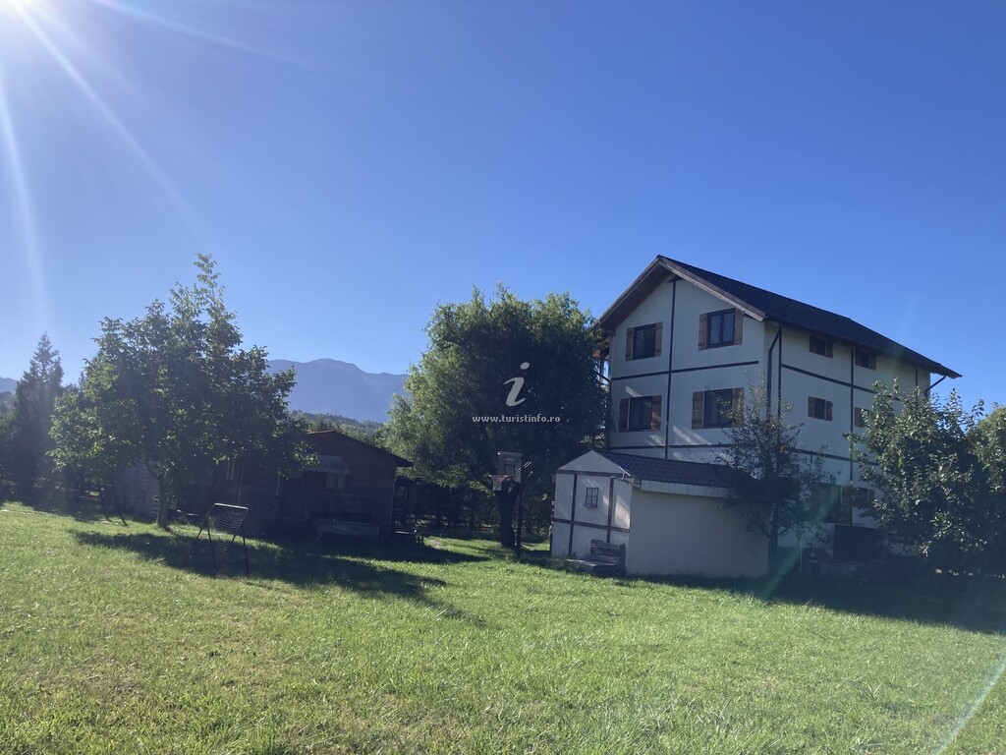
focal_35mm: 28
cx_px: 503
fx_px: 814
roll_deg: -4.4
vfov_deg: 49.7
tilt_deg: +11.1
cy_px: 378
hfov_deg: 63.4
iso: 25
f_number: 1.8
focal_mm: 3.99
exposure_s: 1/2525
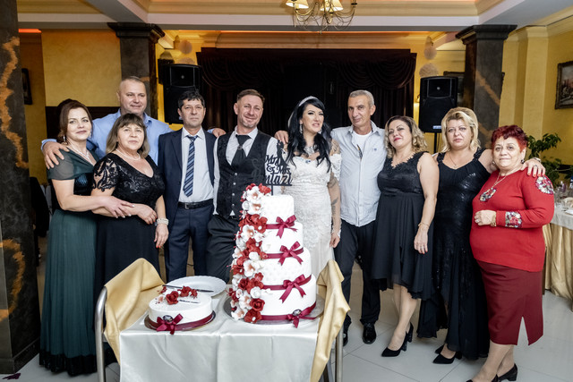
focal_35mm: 27
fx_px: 423
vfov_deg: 48.6
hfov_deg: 68.2
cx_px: 286
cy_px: 191
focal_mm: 17.6
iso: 1600
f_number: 2.8
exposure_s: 1/125
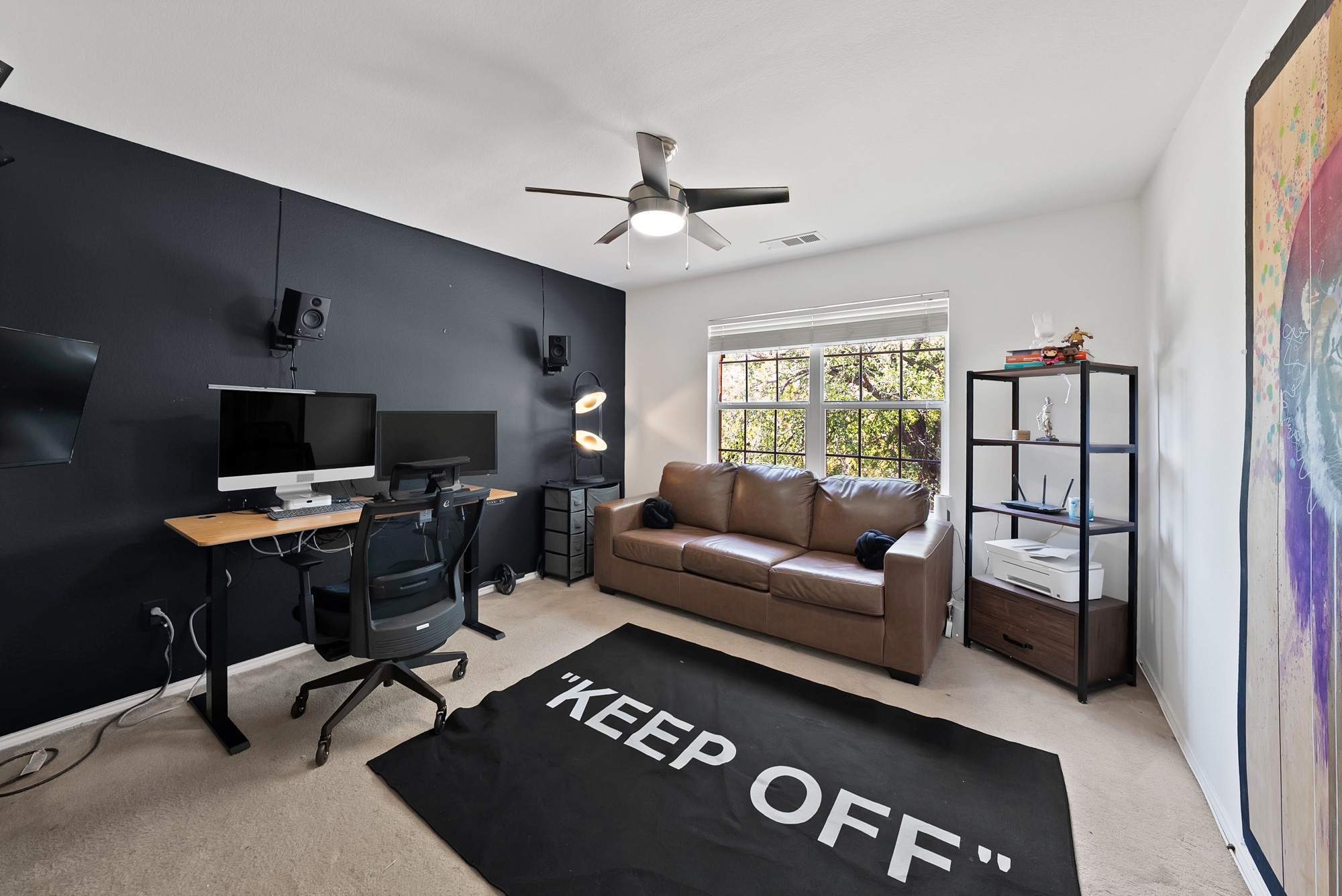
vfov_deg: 90.1
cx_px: 671
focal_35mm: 12
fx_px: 448
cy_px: 448
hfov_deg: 112.6
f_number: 9
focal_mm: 12
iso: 640
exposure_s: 1/1.67
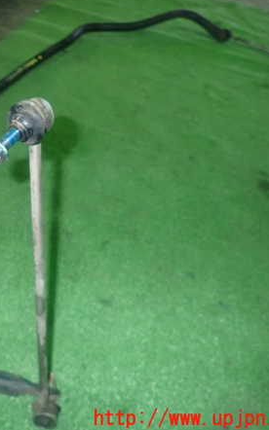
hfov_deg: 33.3
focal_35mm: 36
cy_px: 212
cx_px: 21
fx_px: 423
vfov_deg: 54.0
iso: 320
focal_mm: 4.5
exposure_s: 1/30
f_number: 2
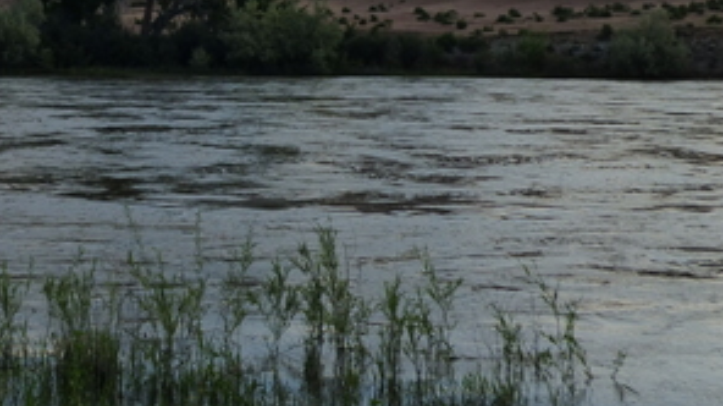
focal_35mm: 66
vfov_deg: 17.8
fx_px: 1264
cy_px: 5
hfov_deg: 31.1
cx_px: 149
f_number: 3.3
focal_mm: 5.53
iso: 200
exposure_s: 1/1300
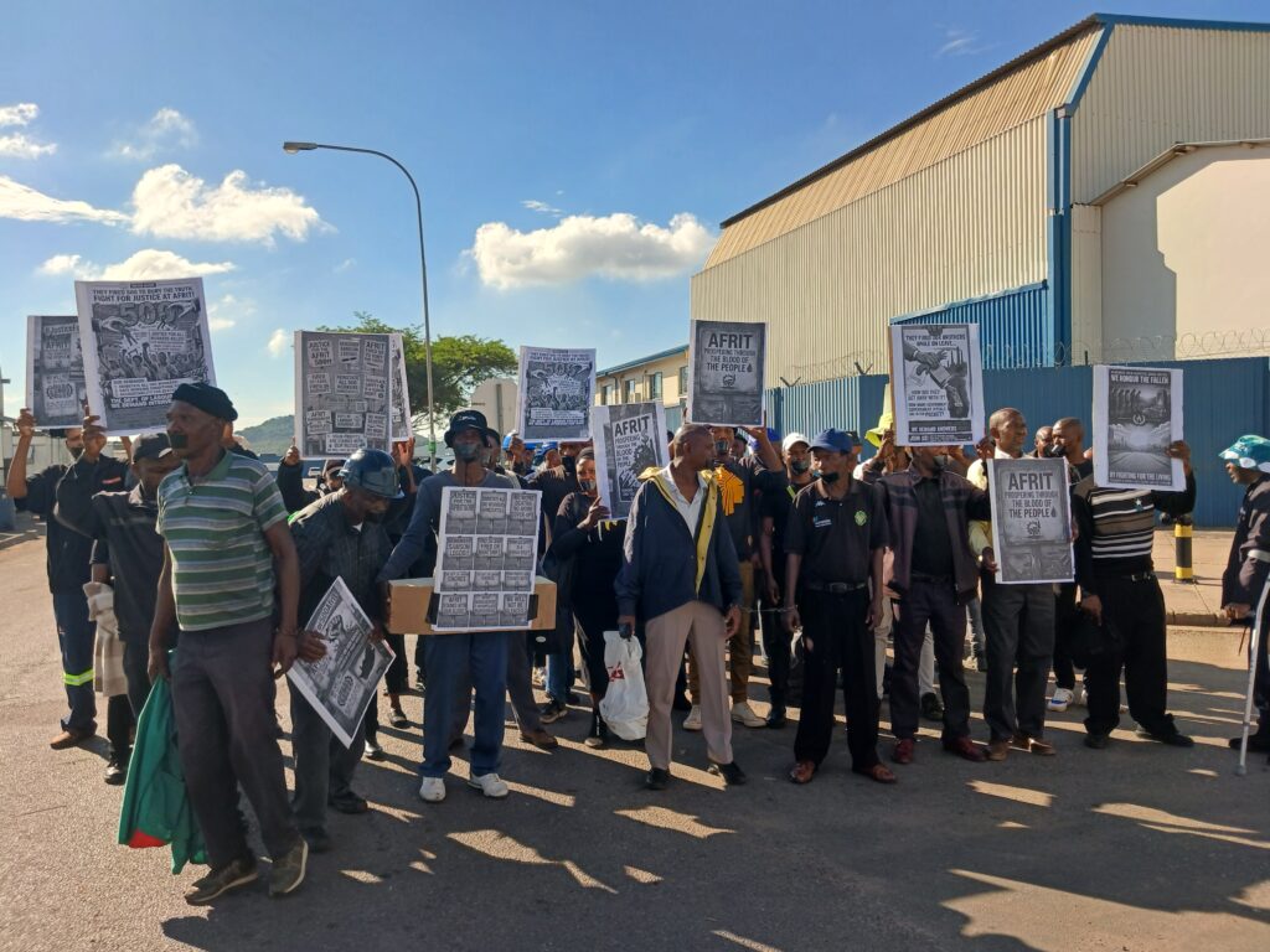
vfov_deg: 51.4
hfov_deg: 65.3
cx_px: 635
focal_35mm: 27
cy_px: 476
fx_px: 991
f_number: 1.8
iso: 20
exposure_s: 1/550
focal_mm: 3.98
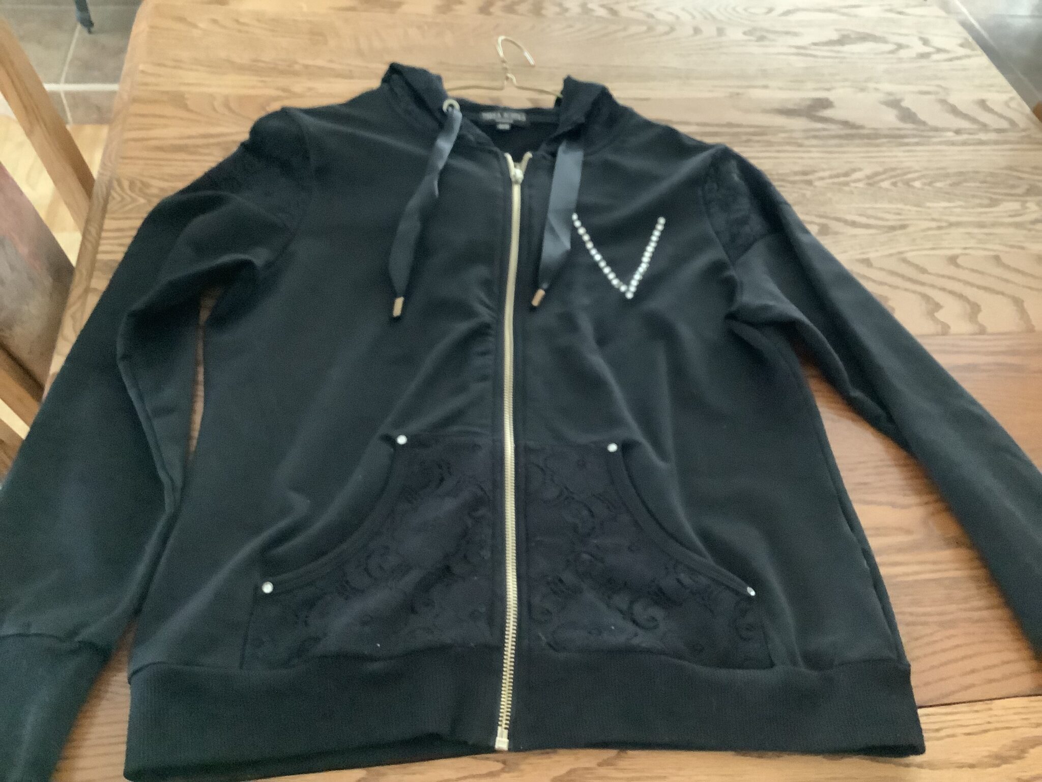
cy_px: 391
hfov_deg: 58.4
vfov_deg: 45.4
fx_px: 933
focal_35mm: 31
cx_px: 521
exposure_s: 1/15
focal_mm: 3.3
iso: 640
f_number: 2.4
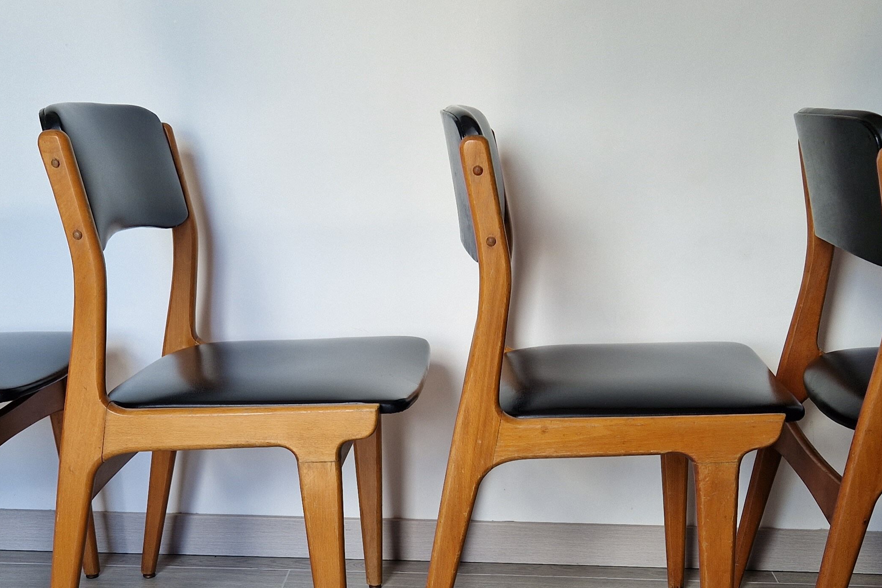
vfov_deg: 28.9
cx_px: 444
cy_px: 432
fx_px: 1127
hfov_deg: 42.7
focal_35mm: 46
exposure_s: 1/180
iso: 50
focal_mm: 5.4
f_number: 1.8
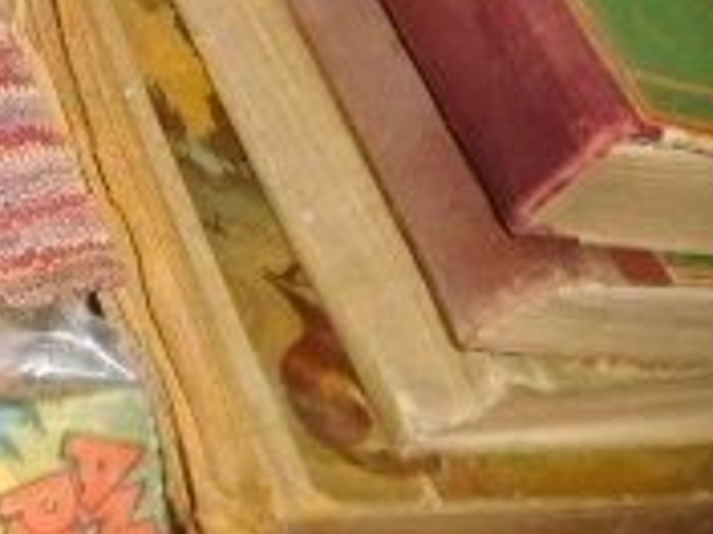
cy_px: 158
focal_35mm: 91
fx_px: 1874
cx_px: 61
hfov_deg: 21.0
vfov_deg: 16.2
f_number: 3.4
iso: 200
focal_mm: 4.5
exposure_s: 1/30
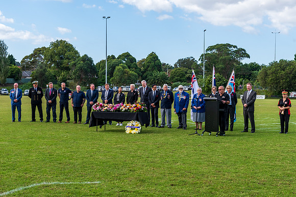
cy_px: 99
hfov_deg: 33.0
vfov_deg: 22.3
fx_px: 500
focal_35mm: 61
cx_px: 149
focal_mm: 38
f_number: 8
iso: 400
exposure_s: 1/500
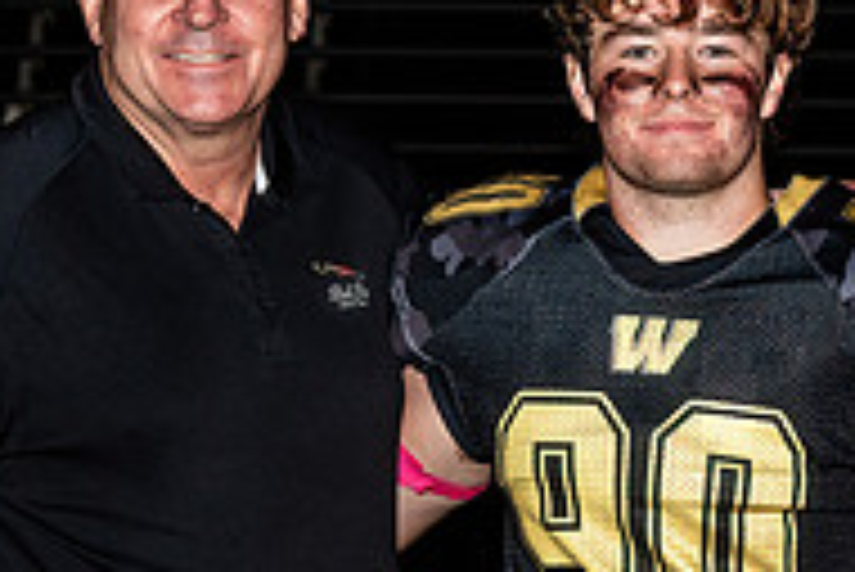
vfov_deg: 5.5
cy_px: 514
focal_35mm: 249
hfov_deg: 8.3
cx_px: 649
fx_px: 5918
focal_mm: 48
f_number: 5
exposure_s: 1/200
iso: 320
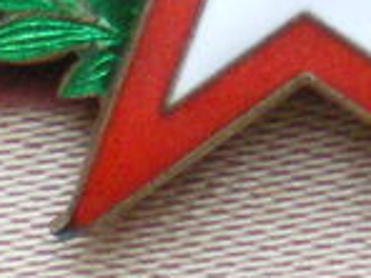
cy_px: -426
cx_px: 461
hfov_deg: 7.7
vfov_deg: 5.6
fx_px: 2744
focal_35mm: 256
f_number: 3.1
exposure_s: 1/40
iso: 400
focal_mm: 6.3
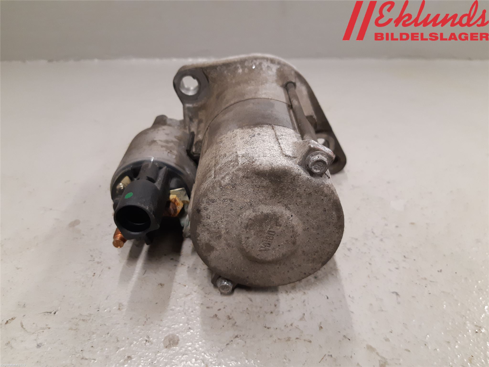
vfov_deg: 53.1
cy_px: 184
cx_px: 244
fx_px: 367
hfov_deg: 67.3
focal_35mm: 26
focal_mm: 3.93
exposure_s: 1/50
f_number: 1.7
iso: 200
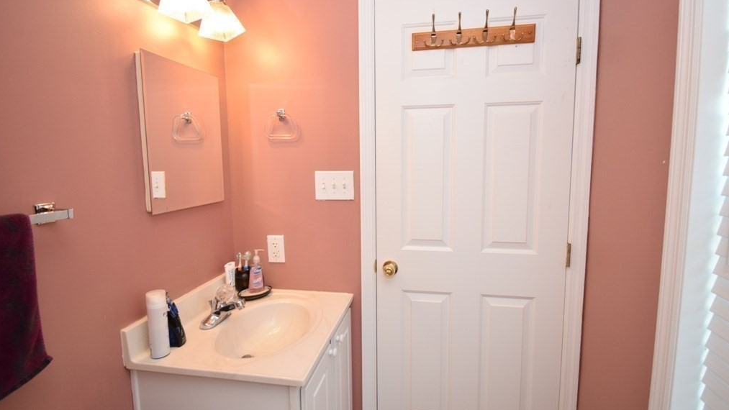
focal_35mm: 18
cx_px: 366
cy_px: 198
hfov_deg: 91.8
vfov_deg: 60.3
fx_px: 353
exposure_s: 1/125
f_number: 5.6
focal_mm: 11.5
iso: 800
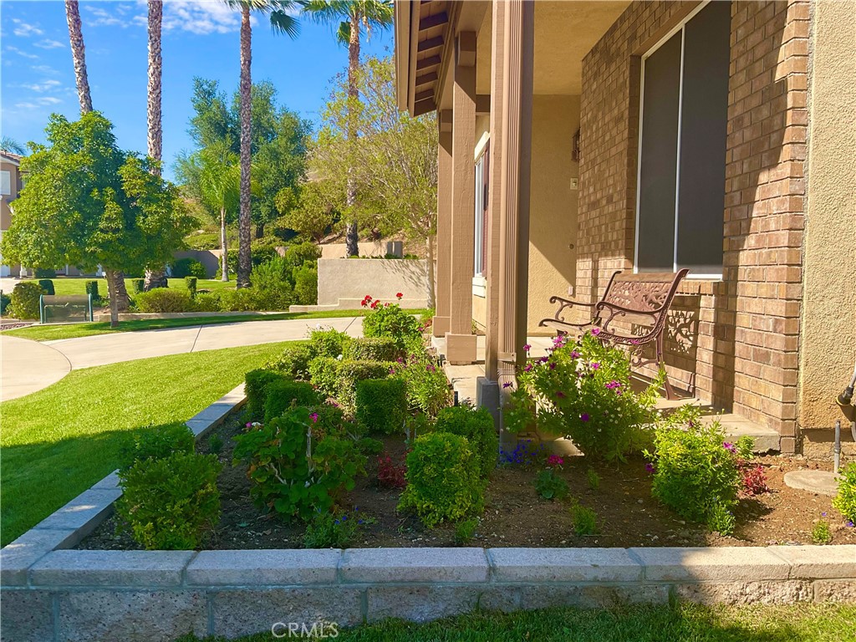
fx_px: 717
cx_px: 428
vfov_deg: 48.2
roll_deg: -1.3
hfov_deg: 61.7
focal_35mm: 29
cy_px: 321
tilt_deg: -4.8
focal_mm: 3
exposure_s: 1/1144
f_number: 1.8
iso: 16
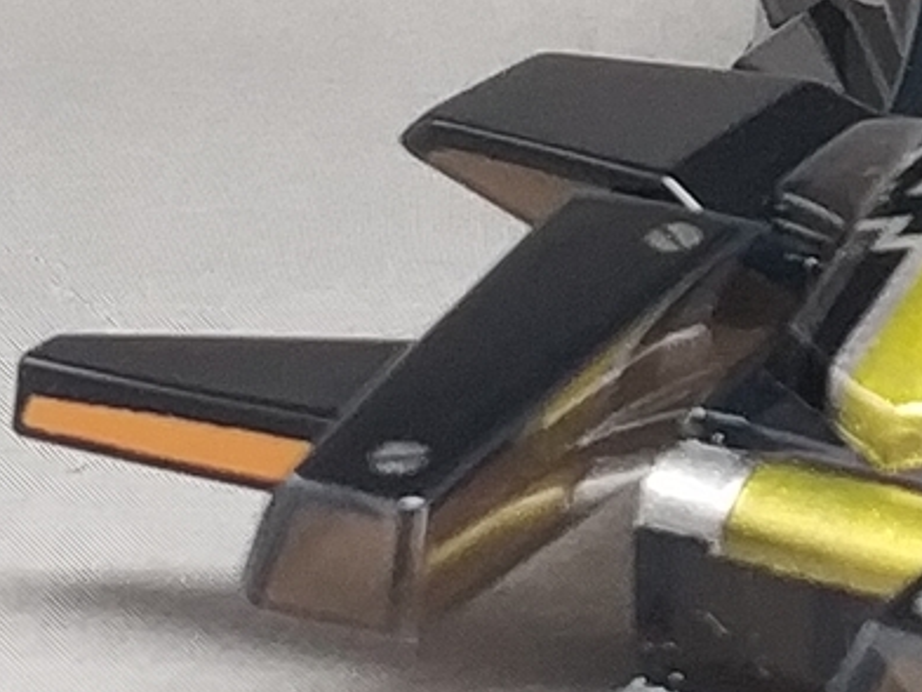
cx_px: 1376
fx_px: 2610
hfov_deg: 17.9
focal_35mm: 98
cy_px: -21
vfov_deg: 14.8
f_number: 2
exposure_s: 1/25
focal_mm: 4.5
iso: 246
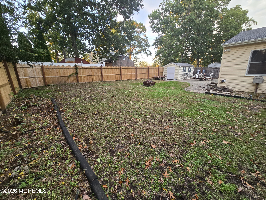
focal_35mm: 13
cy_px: 100
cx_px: 133
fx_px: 100
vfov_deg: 89.9
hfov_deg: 106.2
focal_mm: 2.2
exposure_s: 1/60
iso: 125
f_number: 2.2
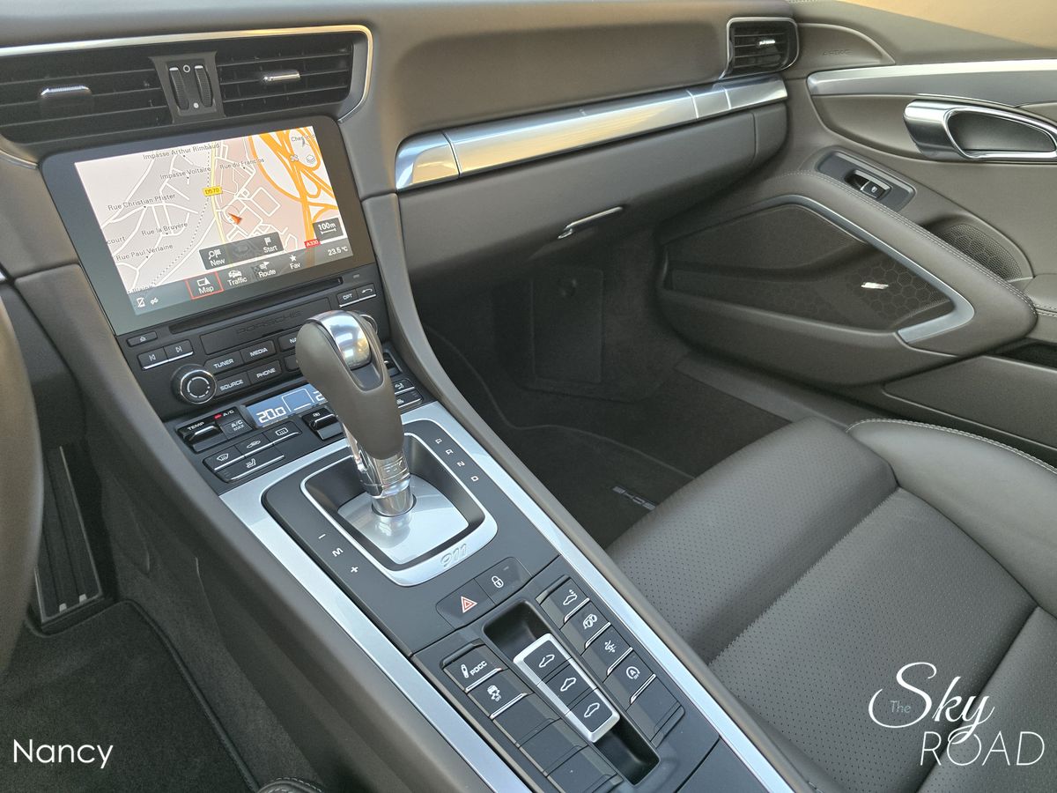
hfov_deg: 73.9
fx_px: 702
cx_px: 528
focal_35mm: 23
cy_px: 396
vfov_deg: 58.9
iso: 160
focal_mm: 6.3
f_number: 1.7
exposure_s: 1/180
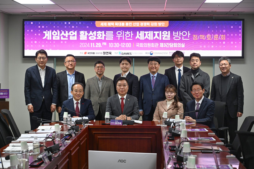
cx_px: 127
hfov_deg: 28.9
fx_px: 494
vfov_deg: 19.4
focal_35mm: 70
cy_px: 84
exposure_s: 1/125
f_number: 4
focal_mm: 70
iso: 800
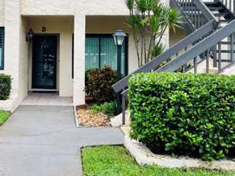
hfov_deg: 39.6
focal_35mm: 46
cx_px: 47
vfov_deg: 31.0
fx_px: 312
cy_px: 47
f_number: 1.5
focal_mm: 5.7
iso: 50
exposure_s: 1/621
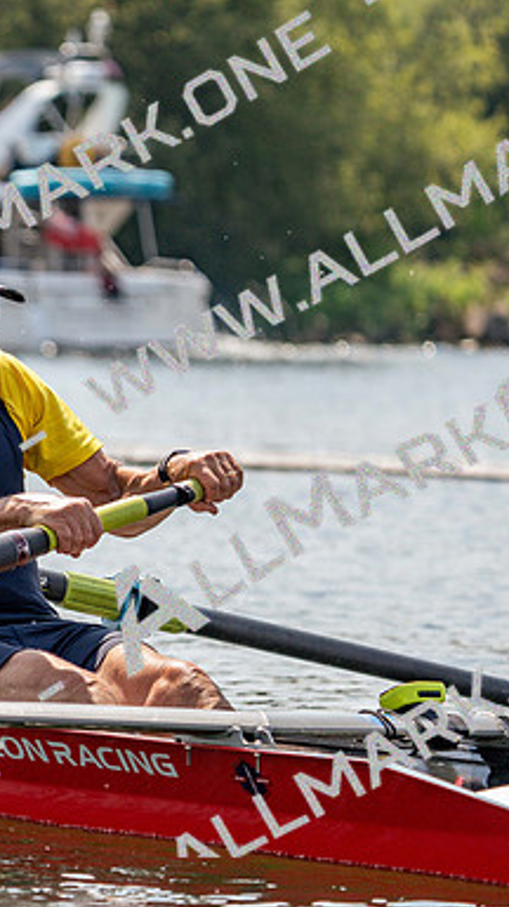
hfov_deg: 3.8
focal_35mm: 316
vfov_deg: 6.8
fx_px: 7597
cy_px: 454
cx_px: -87
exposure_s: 1/1600
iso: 200
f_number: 5.6
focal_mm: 200
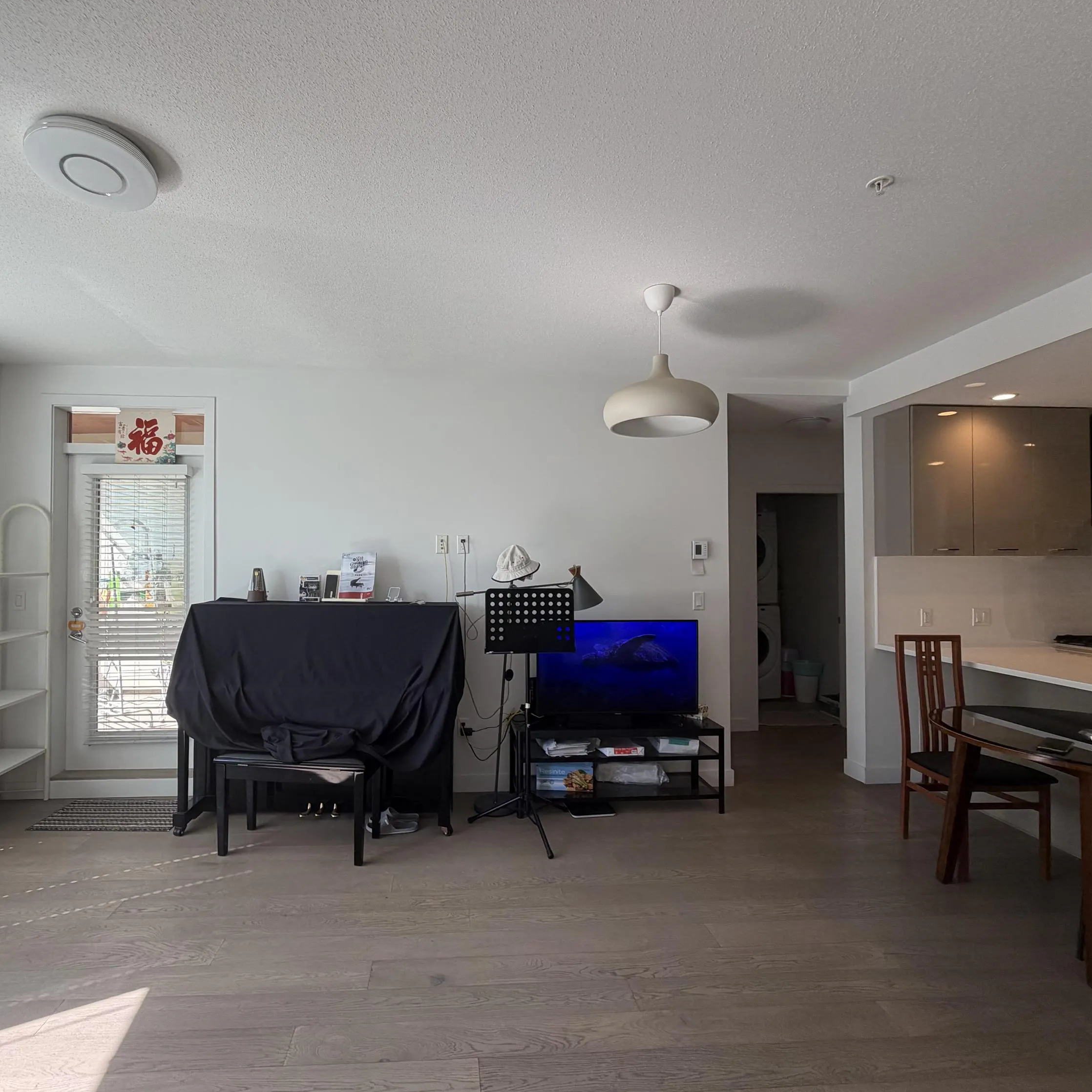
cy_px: 556
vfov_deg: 84.0
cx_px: 477
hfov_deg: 83.6
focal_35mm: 17
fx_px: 607
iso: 50
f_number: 2.2
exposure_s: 1/120
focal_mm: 2.22
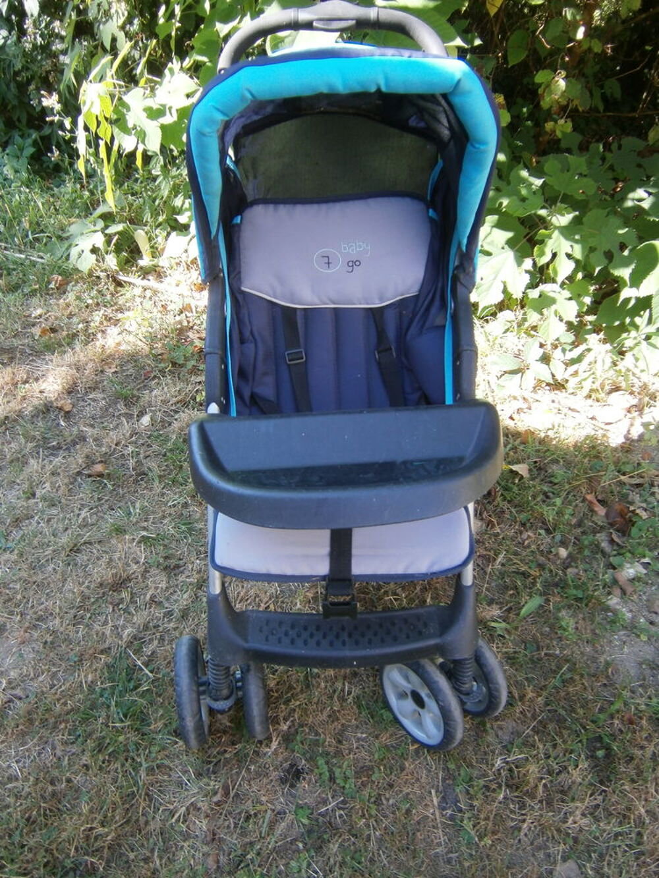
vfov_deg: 67.3
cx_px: 330
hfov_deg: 53.1
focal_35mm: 26
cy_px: 439
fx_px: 660
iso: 80
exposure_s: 1/80
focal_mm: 4.7
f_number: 2.8
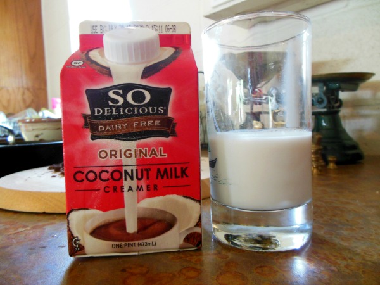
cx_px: 190
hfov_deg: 69.4
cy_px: 142
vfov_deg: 54.9
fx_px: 274
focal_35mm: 25
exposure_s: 1/10
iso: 400
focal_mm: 4.5
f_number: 3.2
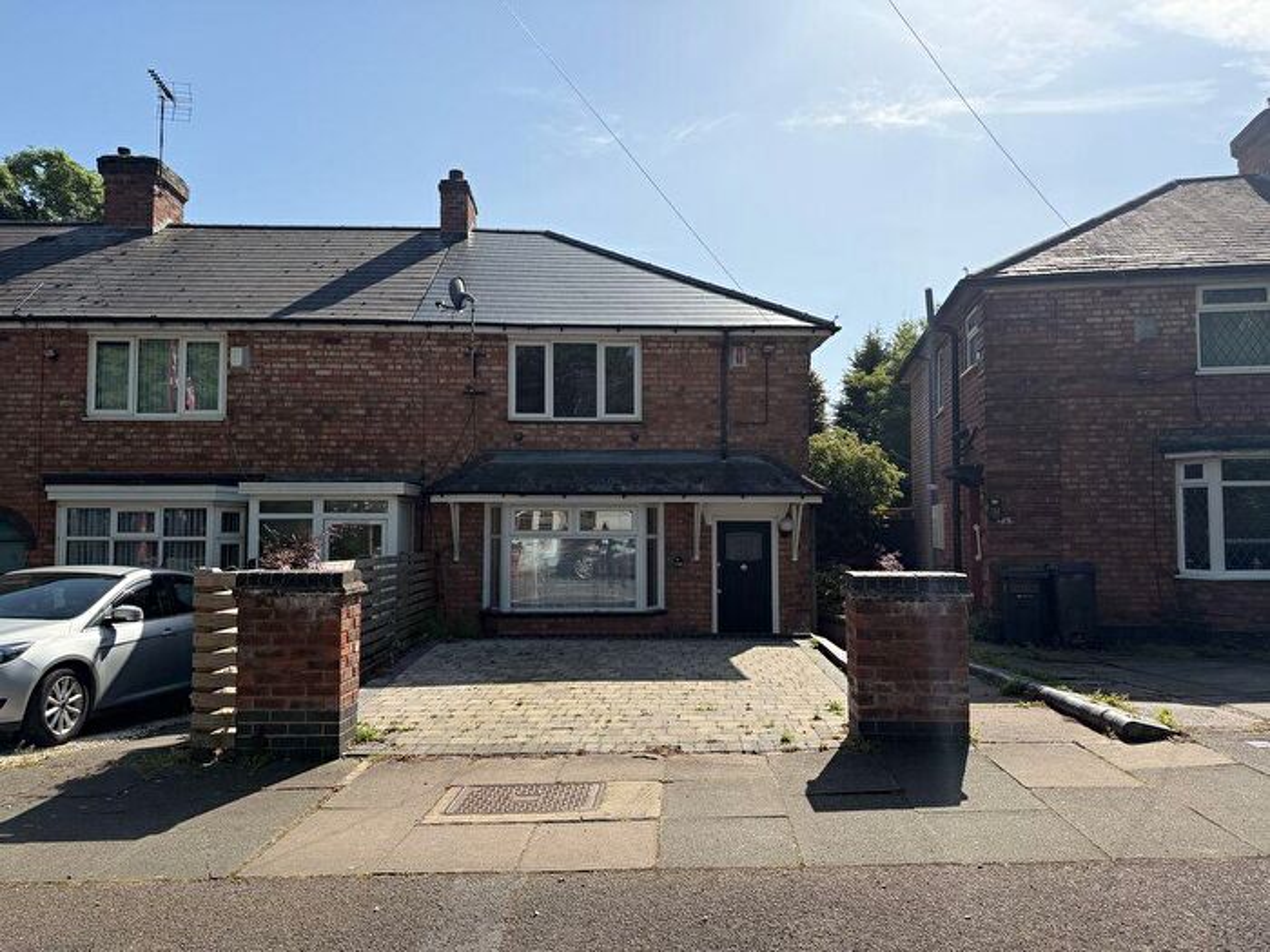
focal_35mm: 24
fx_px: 881
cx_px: 635
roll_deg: -0.3
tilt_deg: +2.5
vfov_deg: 56.8
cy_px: 476
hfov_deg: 71.6
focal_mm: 6.76
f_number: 1.78
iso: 80
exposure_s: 1/5319
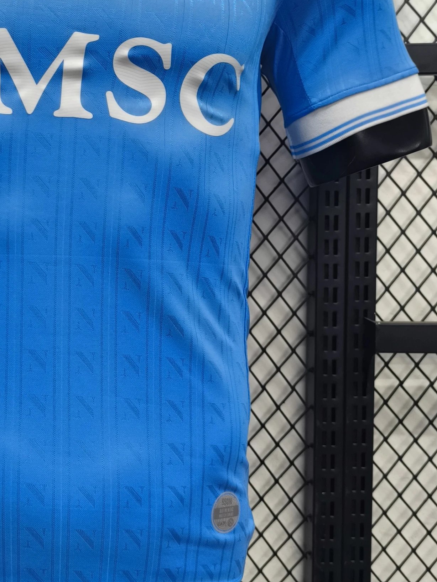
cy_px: 230
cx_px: 57
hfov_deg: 29.2
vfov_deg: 39.5
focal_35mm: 48
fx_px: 808
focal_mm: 6.14
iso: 500
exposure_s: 1/50
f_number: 1.65
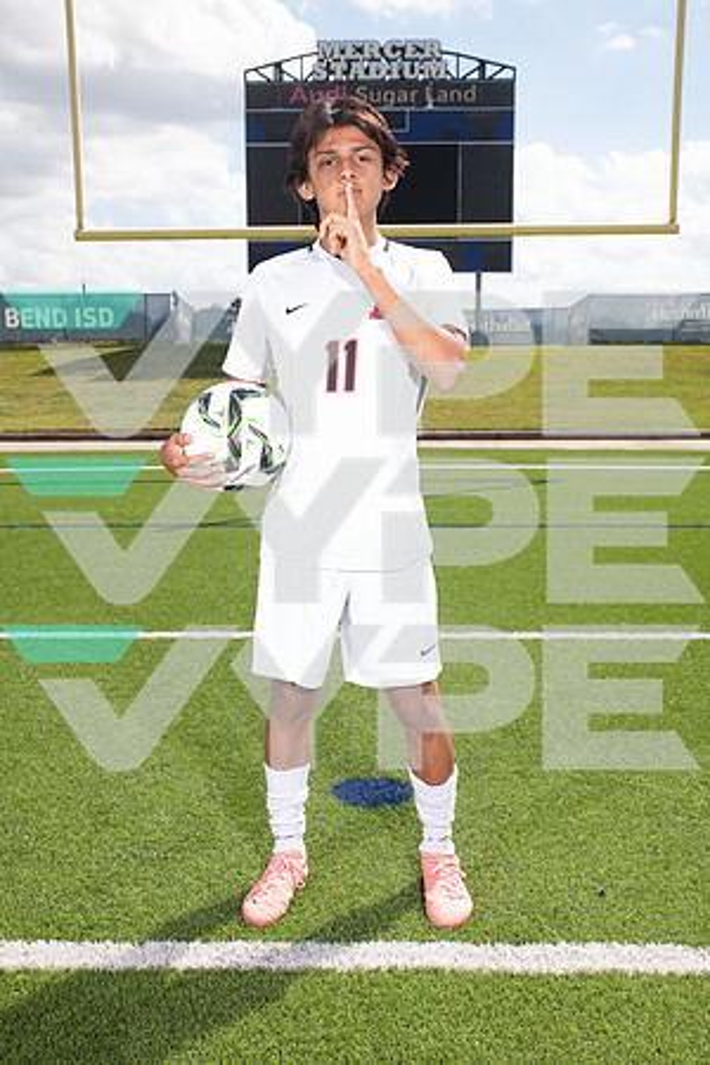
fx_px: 1124
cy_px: 532
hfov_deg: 35.1
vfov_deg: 50.7
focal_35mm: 38
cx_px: 355
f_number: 7.1
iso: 125
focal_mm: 38
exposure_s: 1/320
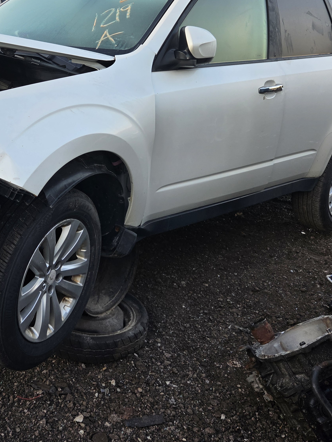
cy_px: 151
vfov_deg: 45.2
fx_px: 524
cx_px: 83
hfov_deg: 34.4
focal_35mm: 41
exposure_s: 1/180
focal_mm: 5.4
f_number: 1.8
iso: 64
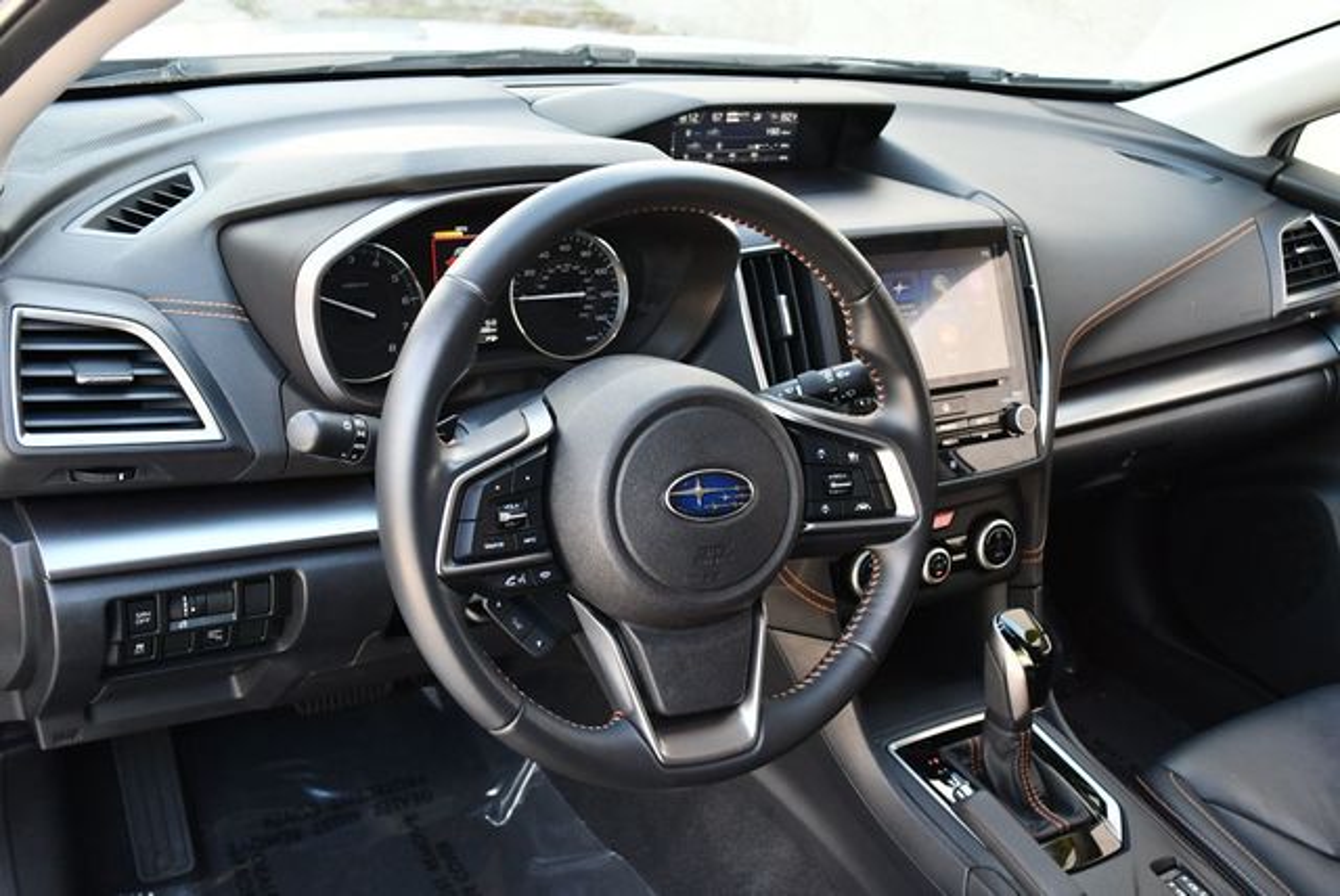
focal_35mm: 36
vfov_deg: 36.9
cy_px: 448
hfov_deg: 53.1
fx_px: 1341
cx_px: 670
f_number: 3.5
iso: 800
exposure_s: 1/250
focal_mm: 18
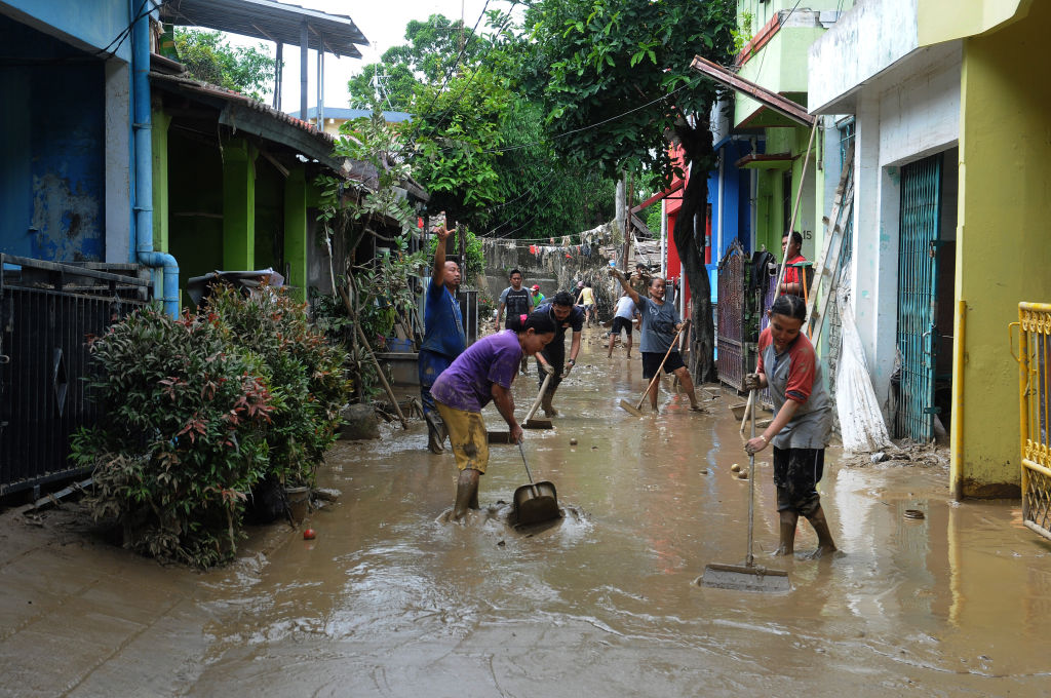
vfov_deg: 25.7
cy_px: 349
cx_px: 526
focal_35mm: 52
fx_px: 1531
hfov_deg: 37.9
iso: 250
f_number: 5.6
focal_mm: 35
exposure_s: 1/160
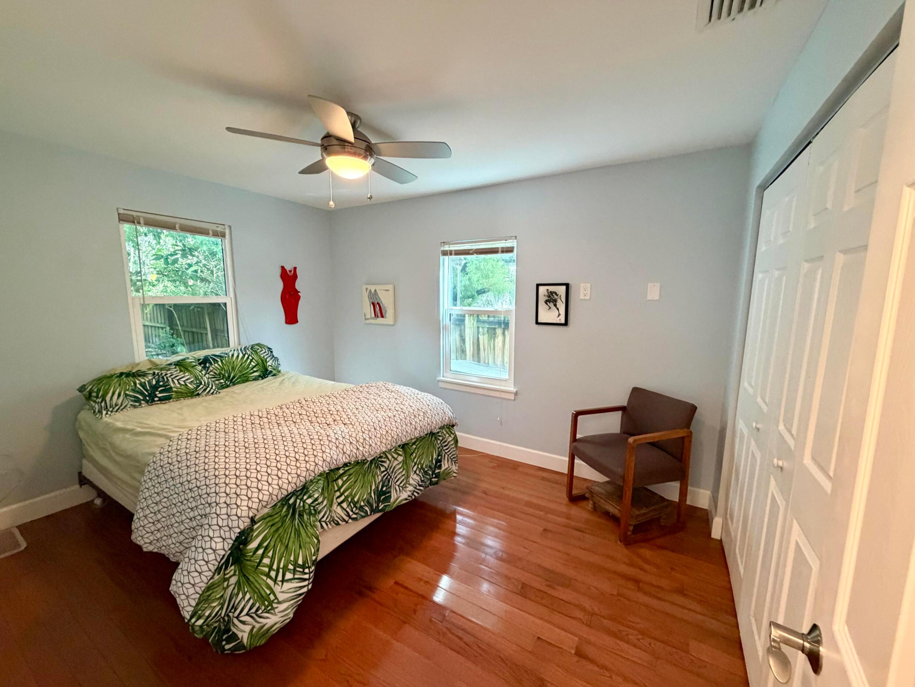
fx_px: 370
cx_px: 458
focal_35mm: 14
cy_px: 344
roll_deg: +0.0
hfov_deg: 102.1
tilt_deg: -8.5
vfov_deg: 85.7
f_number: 2.2
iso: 500
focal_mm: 2.22
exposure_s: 1/60
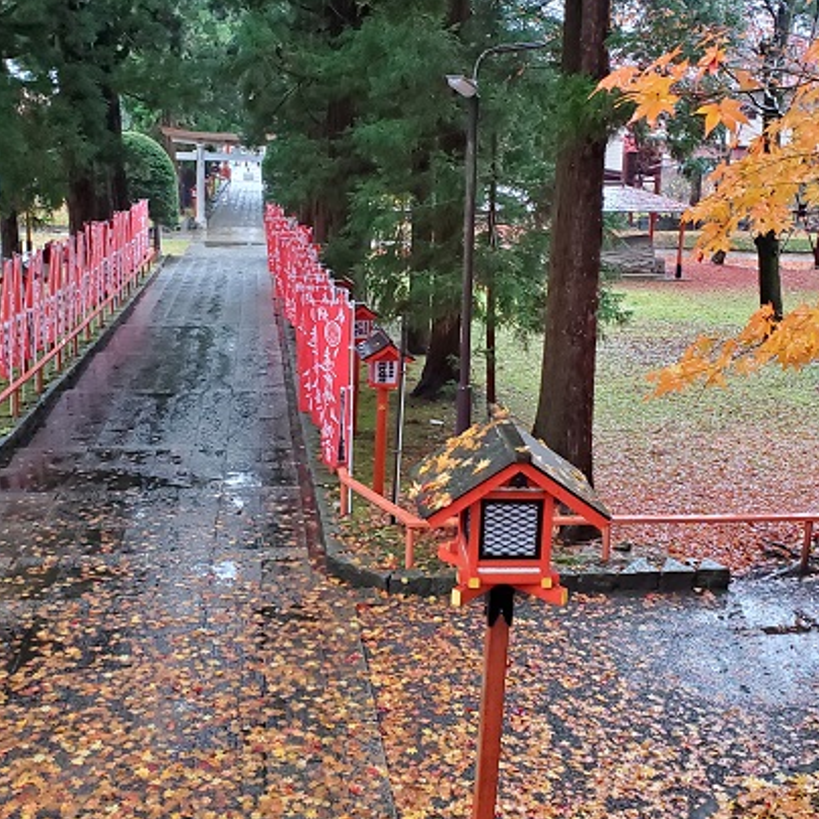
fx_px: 1097
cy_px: 343
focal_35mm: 41
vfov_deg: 40.8
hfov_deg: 40.9
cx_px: 410
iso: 500
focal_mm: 4.3
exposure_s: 1/50
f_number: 2.4
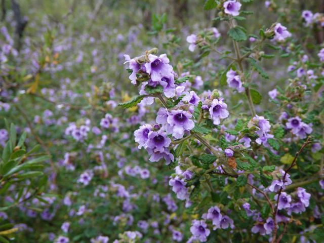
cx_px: 162
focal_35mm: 42
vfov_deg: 34.3
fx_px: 393
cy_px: 122
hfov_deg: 44.8
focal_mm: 7.5
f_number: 4.2
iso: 200
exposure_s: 1/60
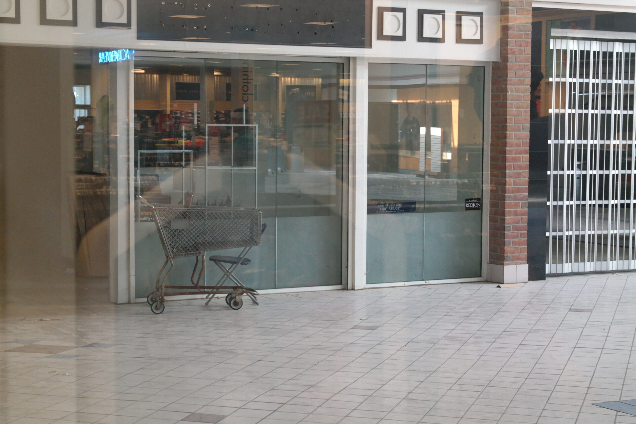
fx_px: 1360
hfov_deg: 26.3
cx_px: 318
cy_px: 212
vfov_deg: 17.7
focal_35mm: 77
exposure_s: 1/80
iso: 1600
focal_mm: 50
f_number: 5.6
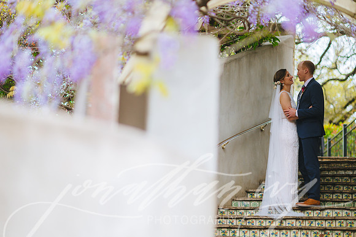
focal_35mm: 88
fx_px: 872
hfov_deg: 23.1
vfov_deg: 15.5
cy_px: 118
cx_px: 178
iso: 400
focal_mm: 85
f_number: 1.6
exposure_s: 1/1250
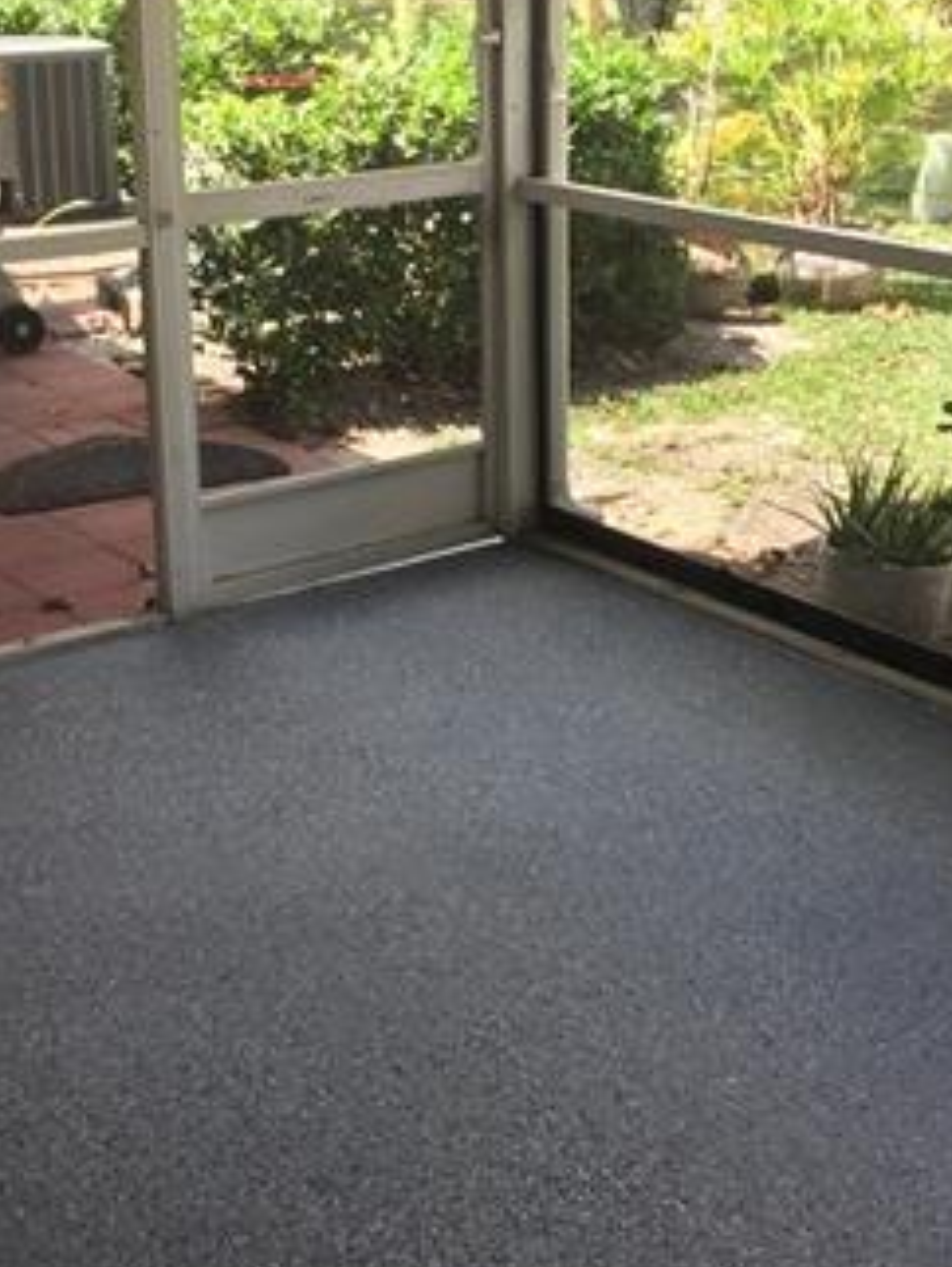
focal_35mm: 54
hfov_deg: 27.1
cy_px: 429
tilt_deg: -13.9
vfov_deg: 35.2
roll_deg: +0.6
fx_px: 1978
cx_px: 500
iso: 32
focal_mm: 4.15
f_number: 2.2
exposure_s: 1/138
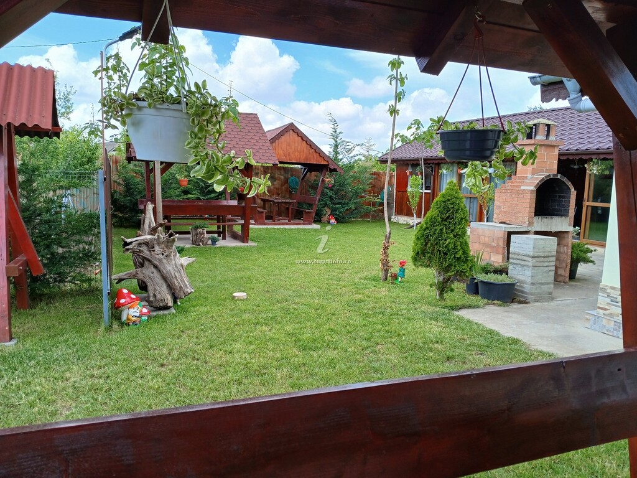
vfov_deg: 53.1
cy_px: 239
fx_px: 478
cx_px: 318
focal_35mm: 26
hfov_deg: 67.3
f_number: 1.8
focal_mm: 3.98
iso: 20
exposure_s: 1/163
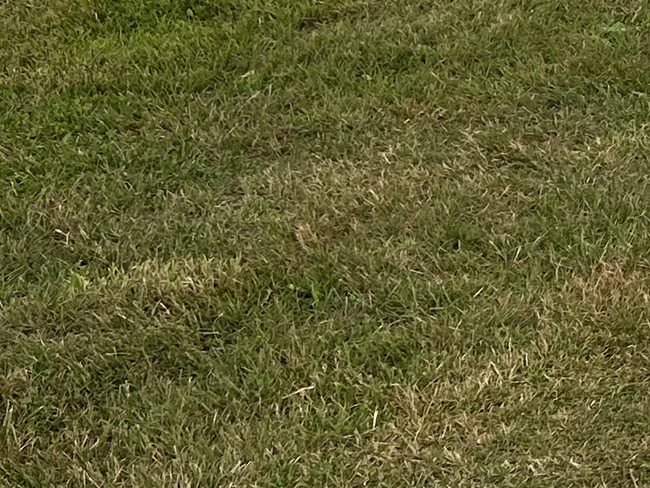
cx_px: 1327
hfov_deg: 13.2
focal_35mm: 128
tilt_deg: -10.8
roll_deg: -0.8
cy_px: -224
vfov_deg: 11.2
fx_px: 2403
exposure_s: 1/121
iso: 50
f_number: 1.5
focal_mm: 5.7
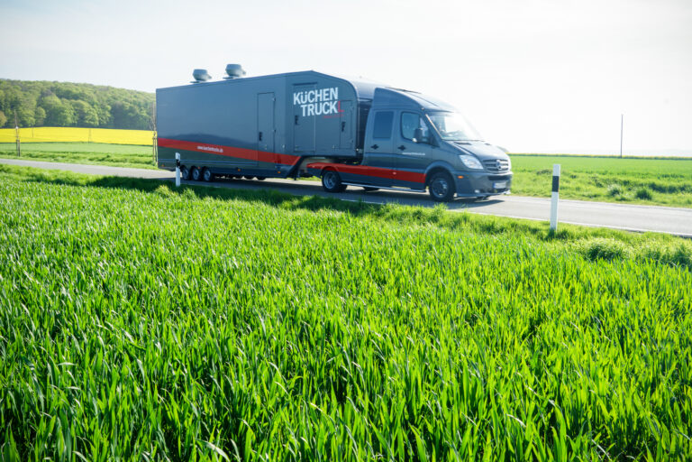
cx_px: 346
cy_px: 231
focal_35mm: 30
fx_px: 577
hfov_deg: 61.9
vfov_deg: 43.6
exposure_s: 1/60
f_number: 11
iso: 100
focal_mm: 30
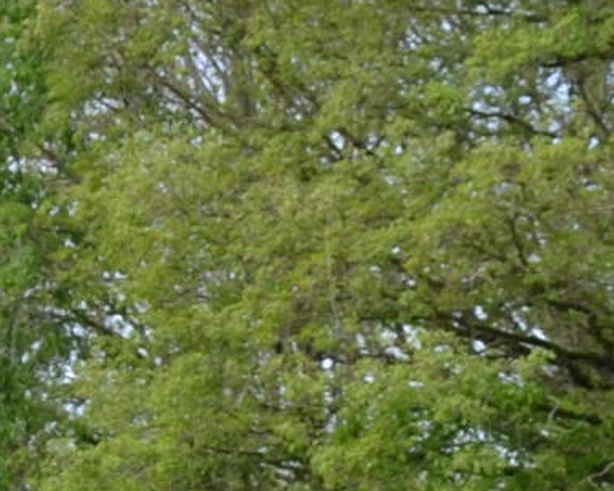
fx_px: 3997
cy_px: 1070
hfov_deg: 8.1
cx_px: -846
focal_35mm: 220
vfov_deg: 6.7
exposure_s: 1/200
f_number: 7.1
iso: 100
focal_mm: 20
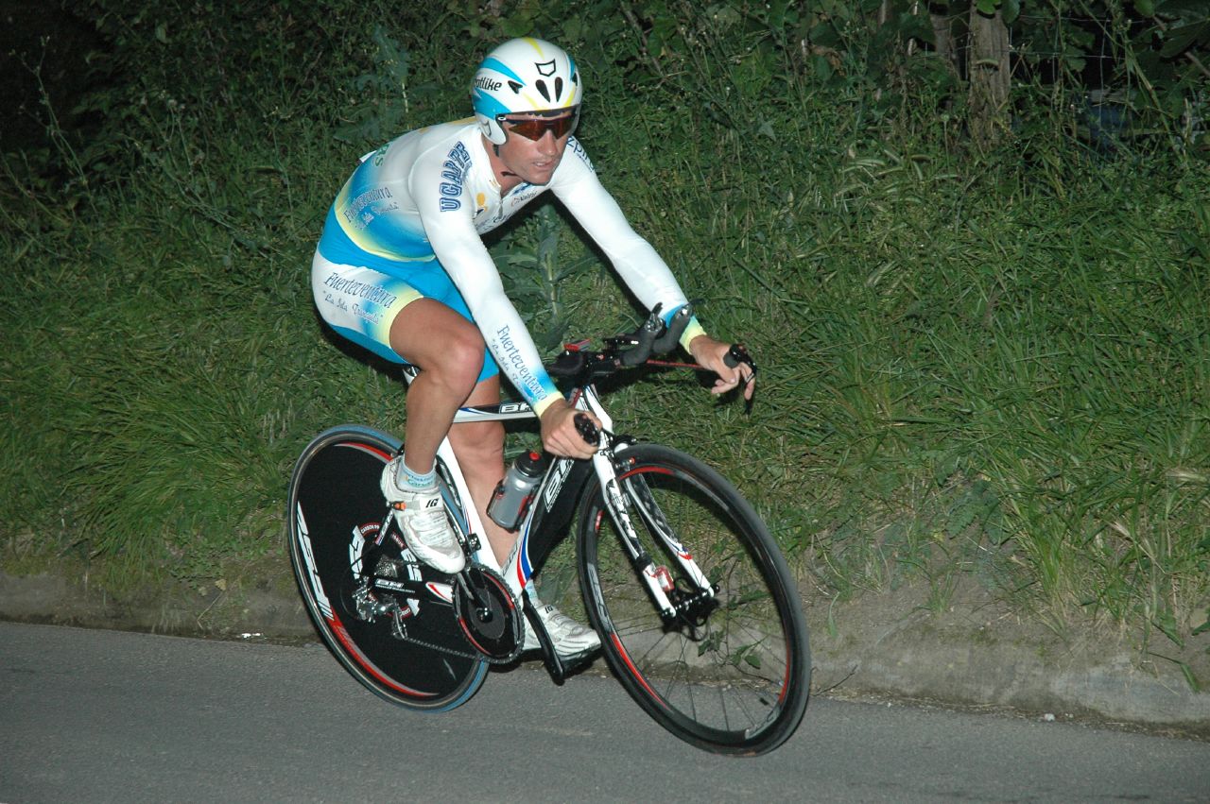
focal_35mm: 105
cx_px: 605
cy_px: 402
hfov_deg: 19.5
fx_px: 3526
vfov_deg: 13.0
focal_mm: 70
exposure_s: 1/400
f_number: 4.5
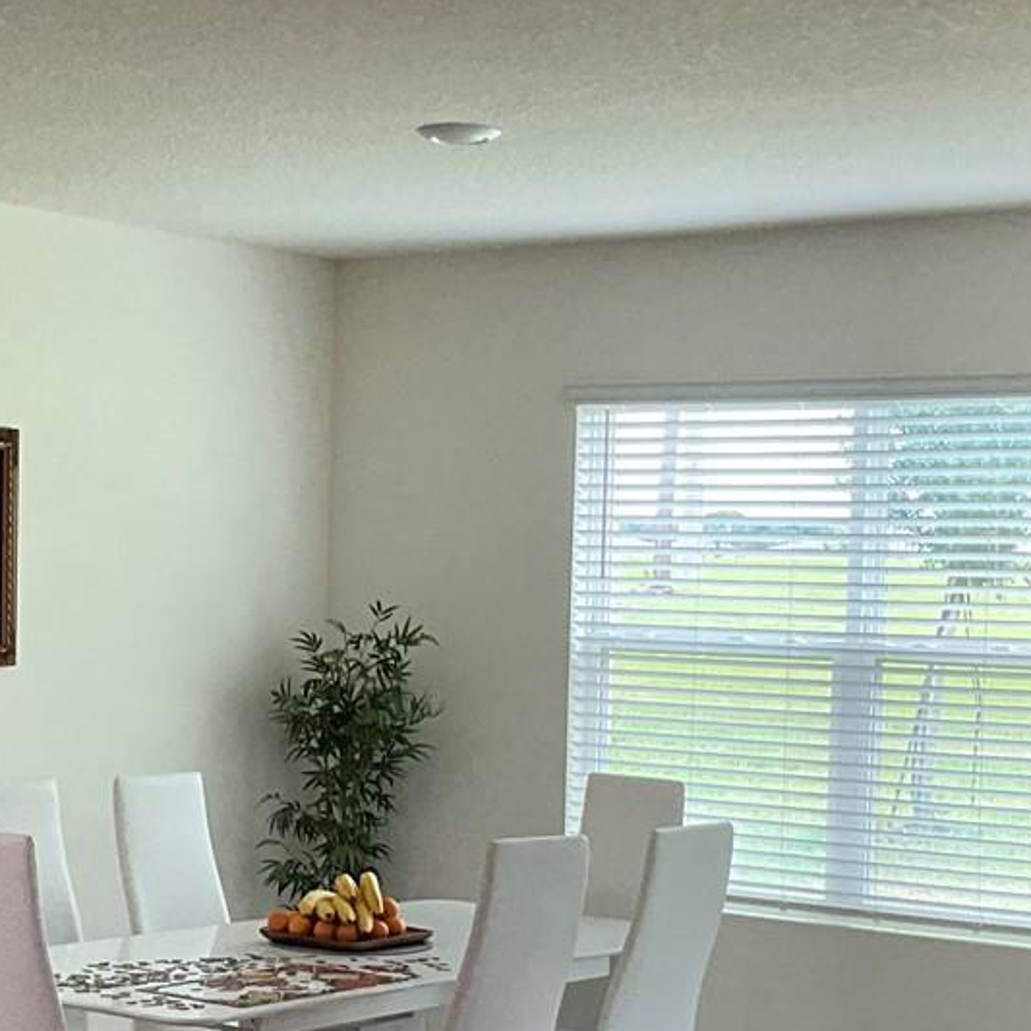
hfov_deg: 22.4
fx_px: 2595
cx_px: 377
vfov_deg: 22.3
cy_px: 756
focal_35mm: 77
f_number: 1.8
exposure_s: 1/104
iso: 64
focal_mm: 3
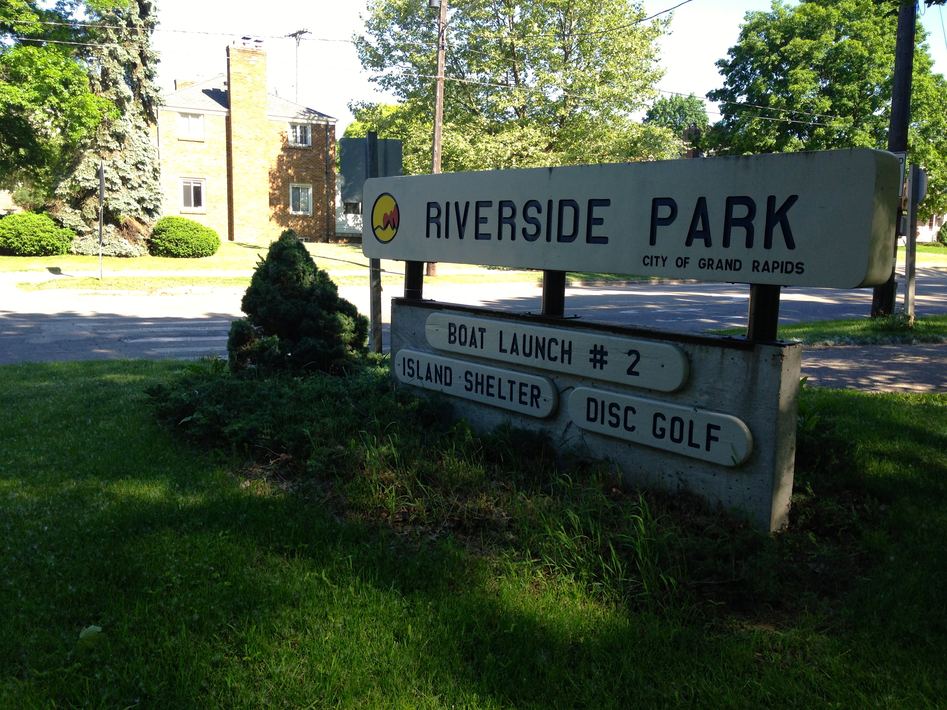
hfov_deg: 55.4
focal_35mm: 33
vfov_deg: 42.9
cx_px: 474
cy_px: 355
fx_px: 903
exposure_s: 1/294
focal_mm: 4.13
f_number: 2.4
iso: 50
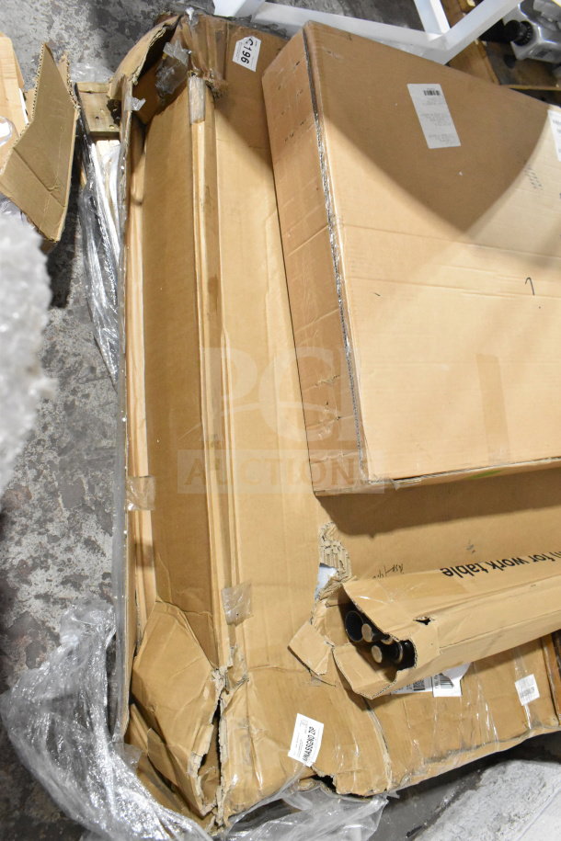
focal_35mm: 27
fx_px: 631
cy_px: 420
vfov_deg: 67.4
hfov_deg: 47.9
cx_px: 280
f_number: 7.1
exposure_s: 1/200
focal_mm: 18
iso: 6400
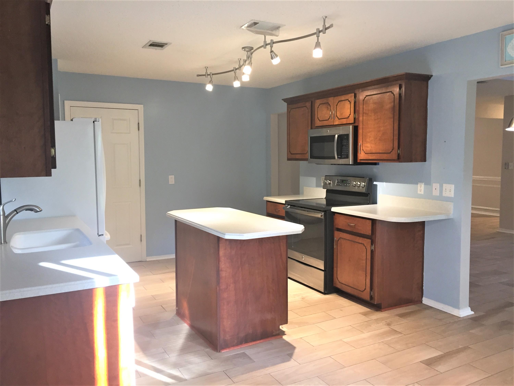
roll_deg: -1.0
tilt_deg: -4.4
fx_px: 431
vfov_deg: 48.2
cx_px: 257
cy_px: 193
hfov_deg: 61.7
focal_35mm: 29
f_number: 2.2
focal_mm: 4.15
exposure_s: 1/30
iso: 100
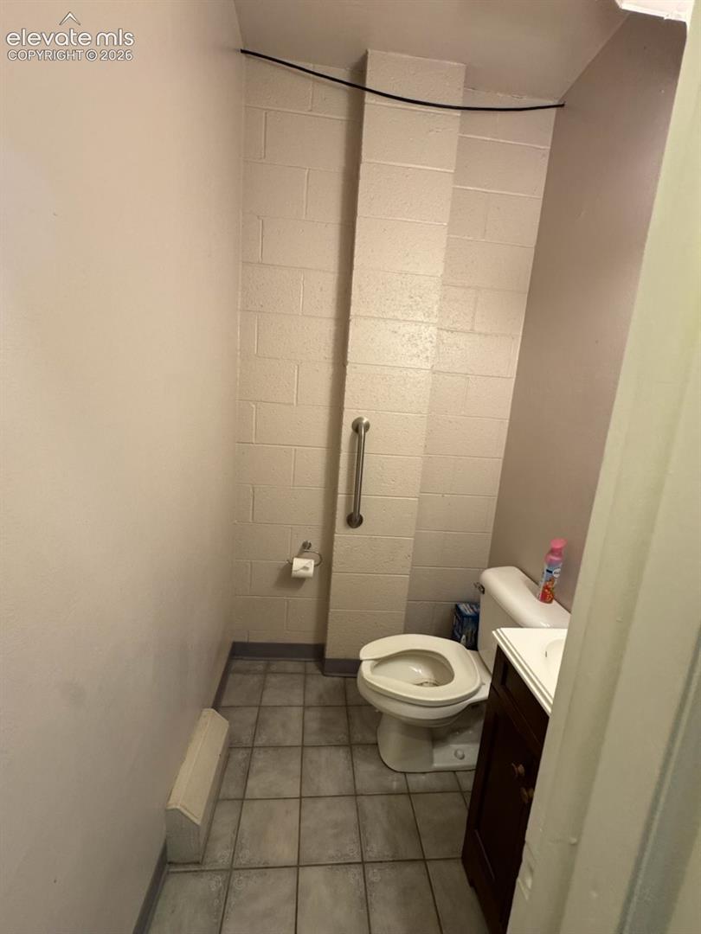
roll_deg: -4.5
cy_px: 467
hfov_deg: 85.7
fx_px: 378
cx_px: 350
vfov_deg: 102.1
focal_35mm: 14
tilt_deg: -11.4
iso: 200
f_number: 2.2
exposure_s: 1/60
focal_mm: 2.22
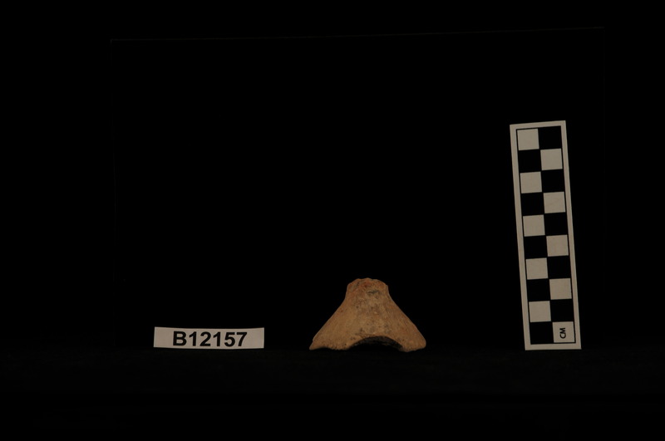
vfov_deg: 10.7
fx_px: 2352
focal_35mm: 128
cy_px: 220
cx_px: 332
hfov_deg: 16.1
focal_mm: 85
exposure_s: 1/125
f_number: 5.6
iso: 200
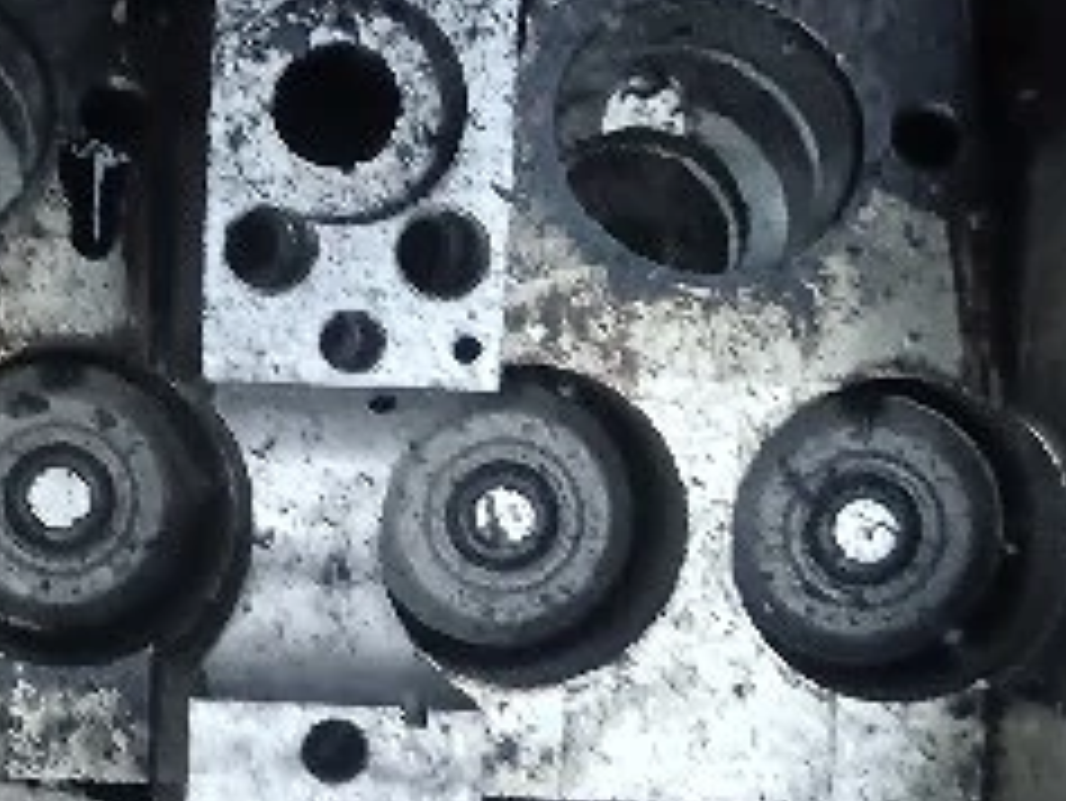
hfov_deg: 16.0
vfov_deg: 13.0
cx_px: -486
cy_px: 338
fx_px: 3512
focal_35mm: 114
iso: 2987
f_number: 1.9
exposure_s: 1/25.1
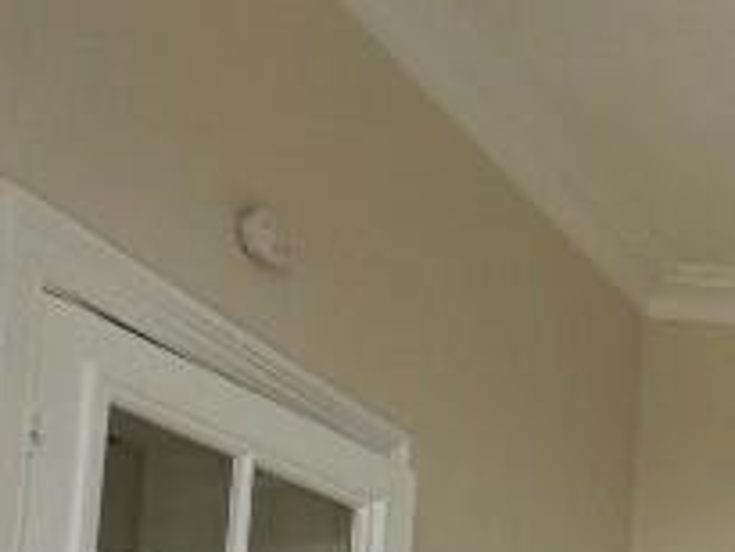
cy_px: 889
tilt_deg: +4.2
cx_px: 1567
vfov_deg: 18.1
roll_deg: +0.2
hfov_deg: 17.3
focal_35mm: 70
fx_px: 1487
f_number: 2.2
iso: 125
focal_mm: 2.22
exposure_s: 1/99
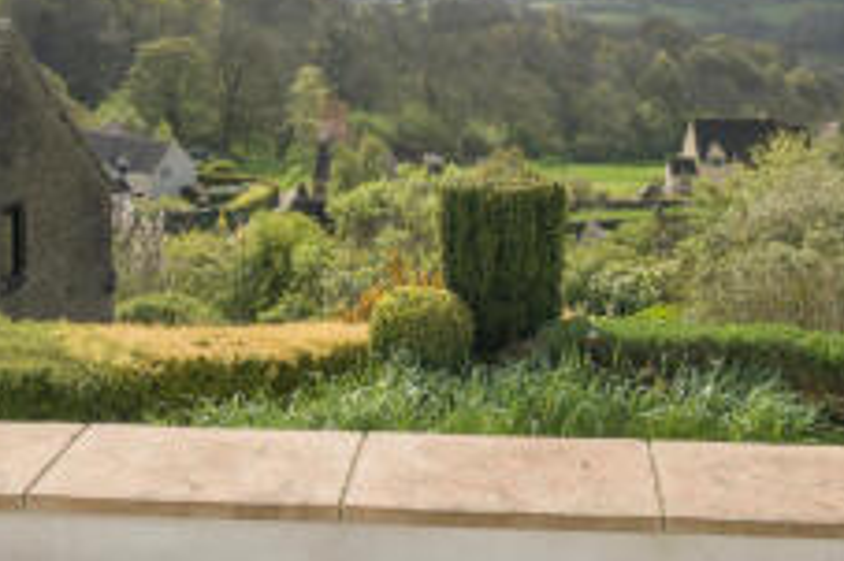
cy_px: 28
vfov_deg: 28.9
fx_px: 1031
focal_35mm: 44
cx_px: 509
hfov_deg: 44.3
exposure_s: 1/1250
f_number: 8
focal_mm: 14
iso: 400
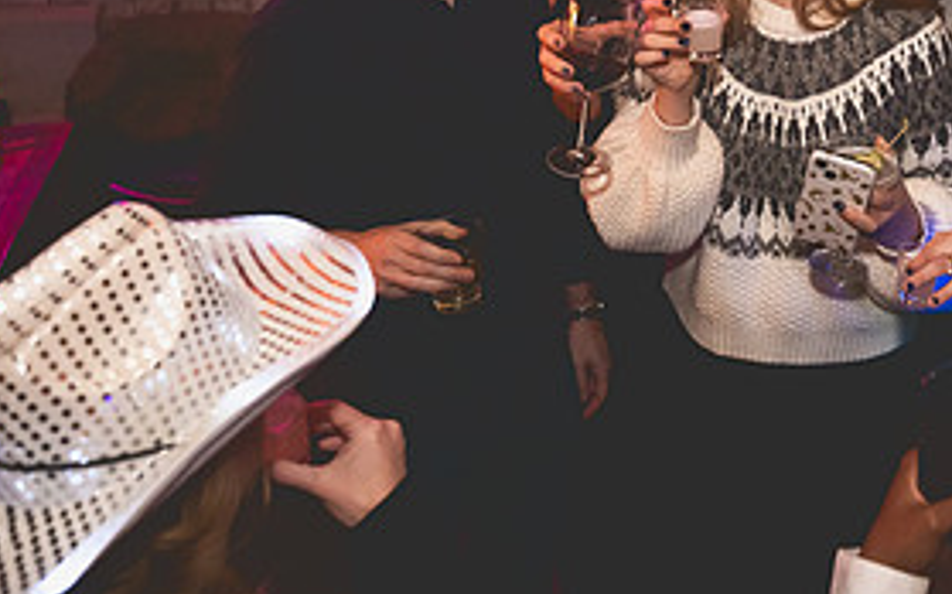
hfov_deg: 36.4
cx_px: 753
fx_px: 1400
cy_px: 11
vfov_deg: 23.0
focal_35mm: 54
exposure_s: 1/100
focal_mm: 24
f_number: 2.8
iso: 3200
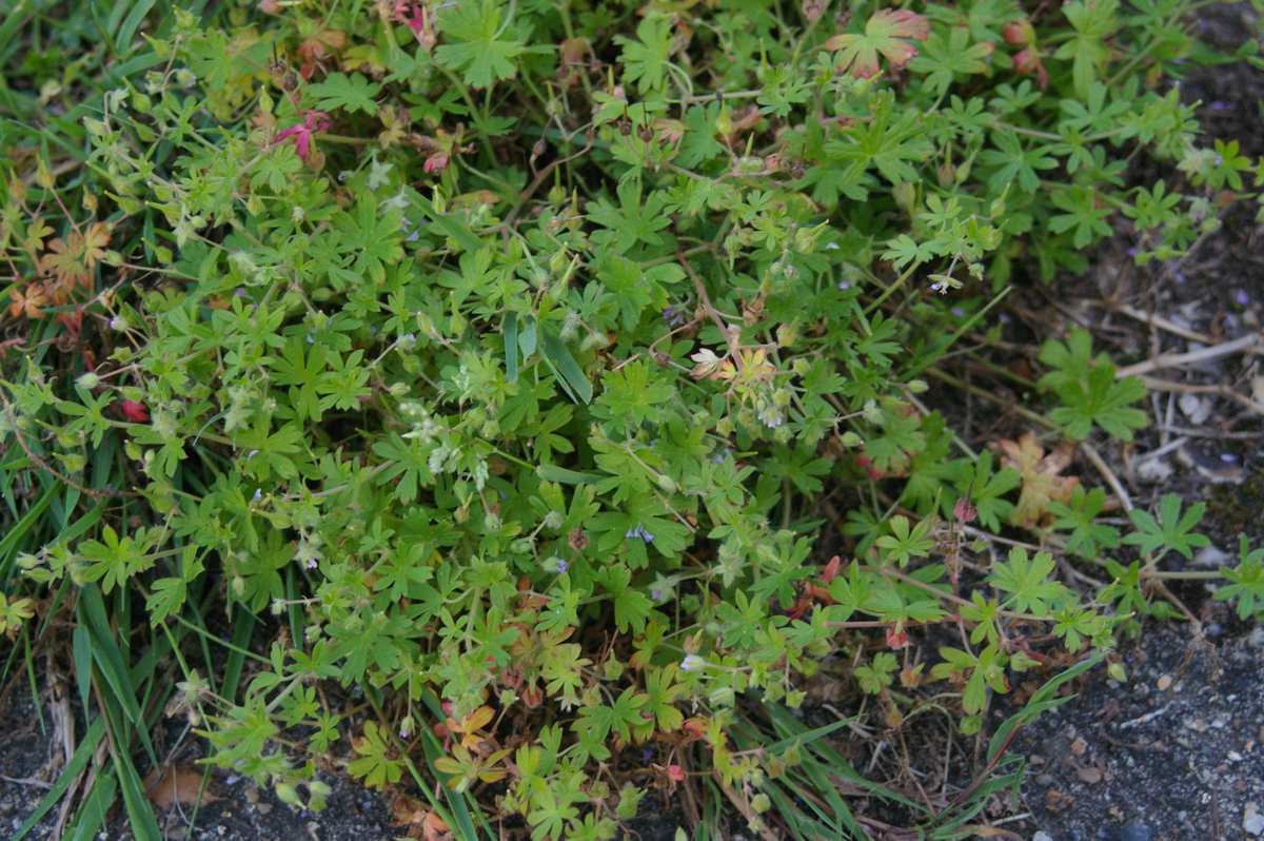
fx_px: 3684
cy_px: 420
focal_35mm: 105
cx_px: 632
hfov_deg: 19.5
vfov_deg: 13.0
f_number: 6.7
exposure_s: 1/90
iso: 800
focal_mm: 70
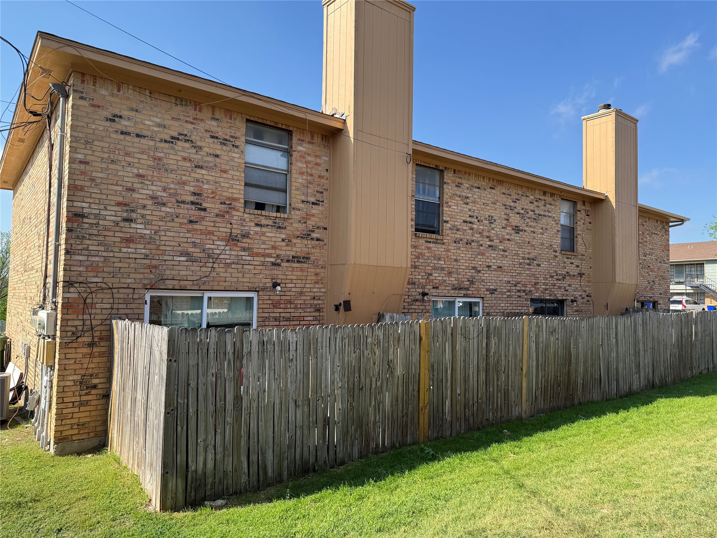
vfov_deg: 56.8
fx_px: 497
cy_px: 269
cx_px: 358
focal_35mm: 24
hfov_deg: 71.6
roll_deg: -0.6
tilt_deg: +3.7
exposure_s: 1/1949
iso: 80
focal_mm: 6.76
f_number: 1.78
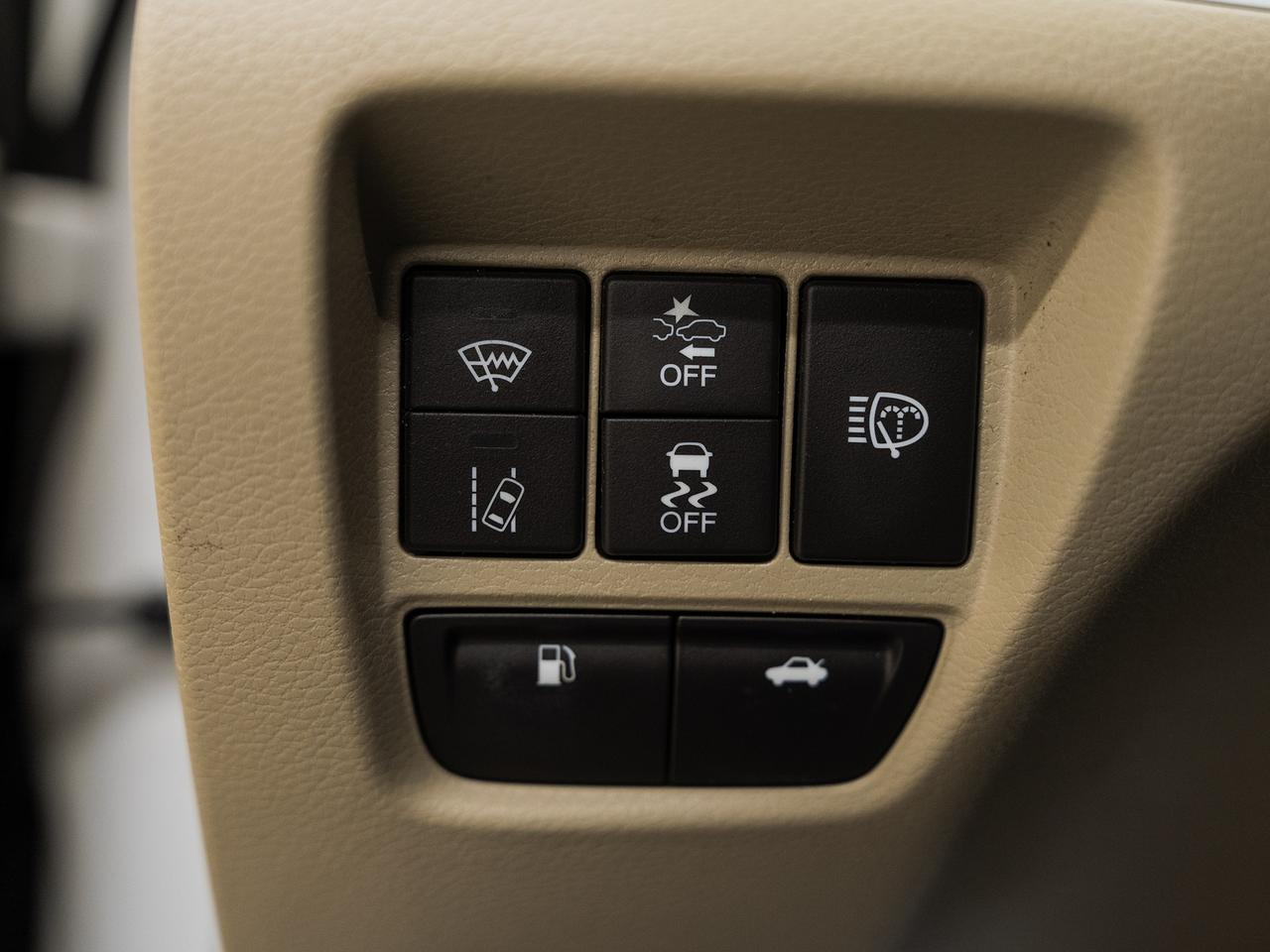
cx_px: 695
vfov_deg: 30.7
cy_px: 446
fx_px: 1733
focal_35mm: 47
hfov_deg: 40.2
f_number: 3.5
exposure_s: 1/40
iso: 640
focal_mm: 39.3
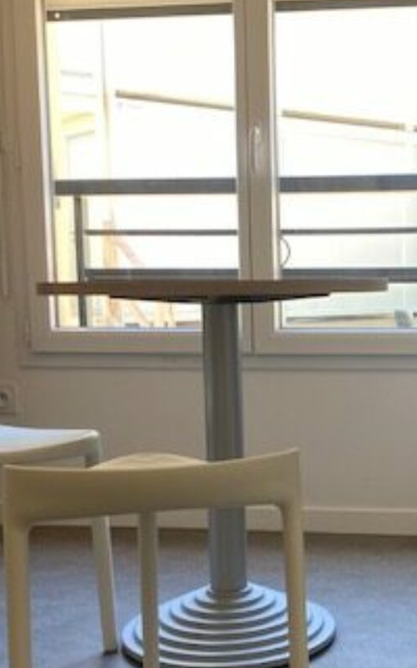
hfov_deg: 23.0
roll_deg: +0.9
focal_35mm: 55
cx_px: 361
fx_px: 1000
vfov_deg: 36.7
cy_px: 423
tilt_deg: -7.7
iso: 125
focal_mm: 4.25
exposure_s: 1/100
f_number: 1.8
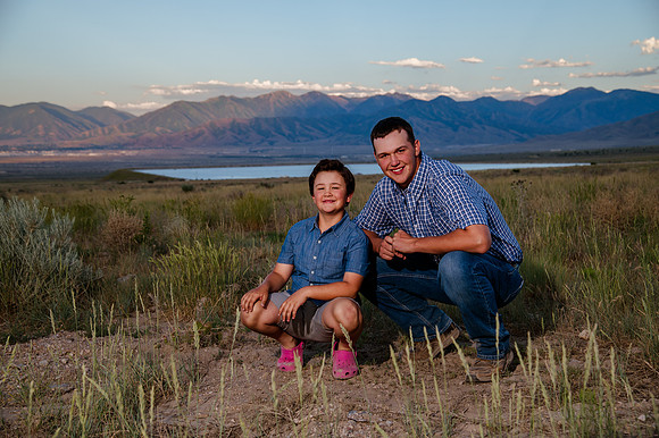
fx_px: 1006
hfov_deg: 36.3
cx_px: 330
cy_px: 219
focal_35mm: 55
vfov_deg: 24.6
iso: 200
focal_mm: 55
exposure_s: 1/250
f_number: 5.6
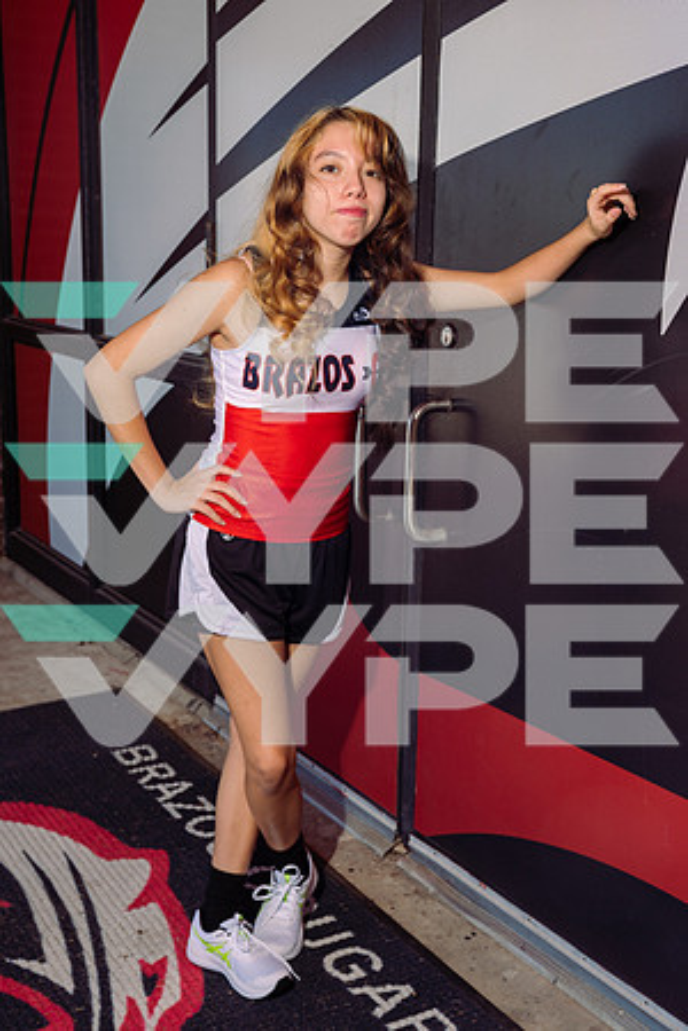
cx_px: 344
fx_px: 1347
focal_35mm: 47
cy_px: 516
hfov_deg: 28.6
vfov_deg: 41.9
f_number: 7.1
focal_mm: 47
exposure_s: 1/250
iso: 200
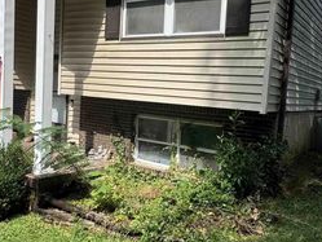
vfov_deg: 39.7
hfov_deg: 51.0
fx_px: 335
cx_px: 195
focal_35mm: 36
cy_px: 124
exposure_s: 1/763
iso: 50
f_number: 2.2
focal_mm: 2.22
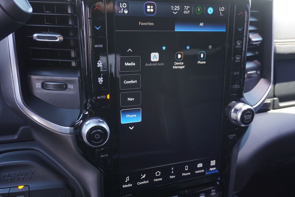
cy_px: 98
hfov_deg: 61.9
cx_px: 148
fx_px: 246
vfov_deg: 43.7
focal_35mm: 30
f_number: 4
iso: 250
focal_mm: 20
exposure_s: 1/60
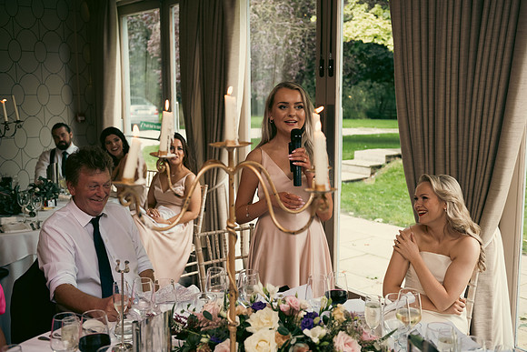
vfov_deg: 33.4
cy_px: 176
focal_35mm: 40
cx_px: 264
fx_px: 586
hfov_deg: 48.4
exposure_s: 1/160
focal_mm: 40
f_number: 3.5
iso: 400
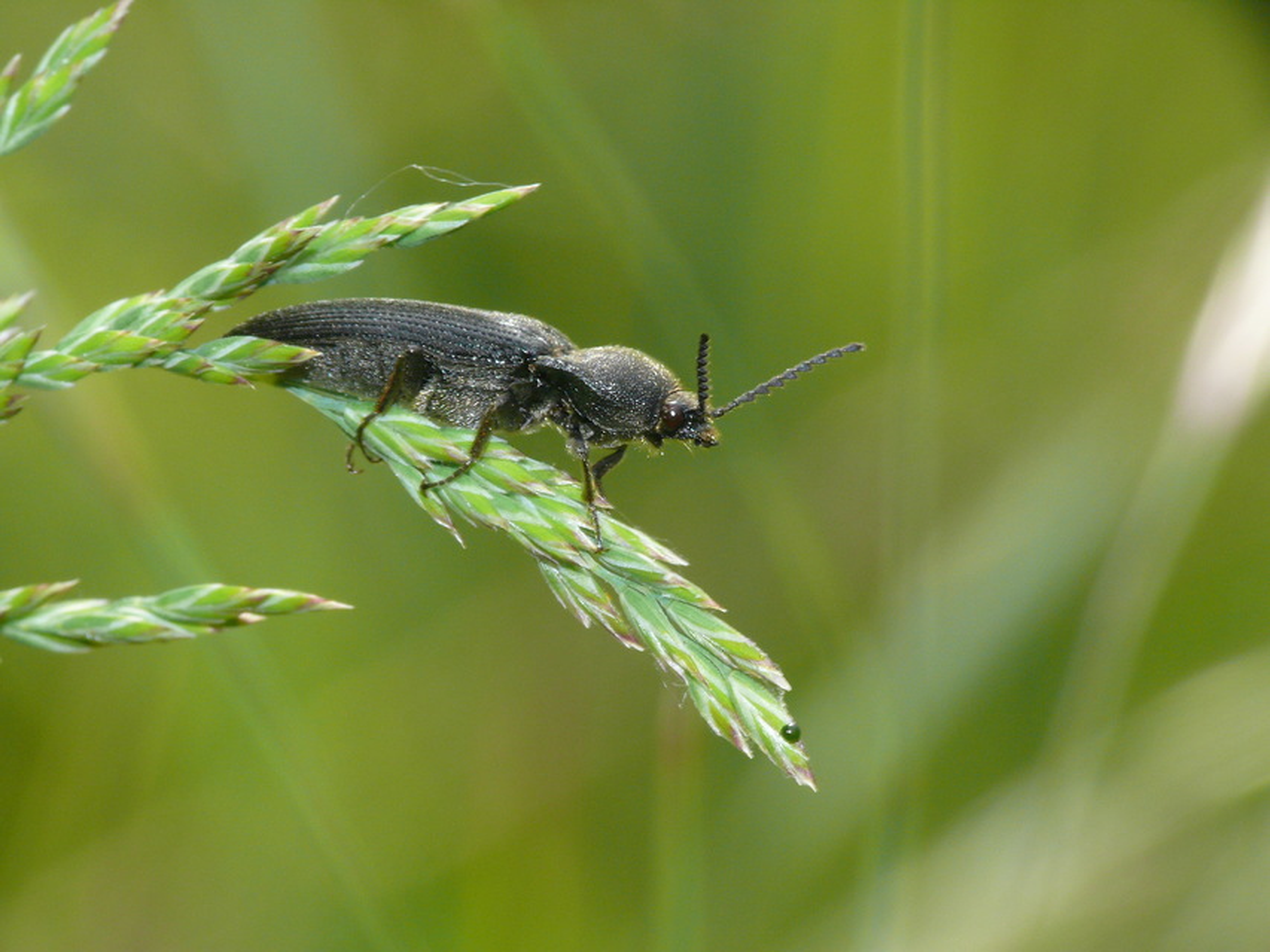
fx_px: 7375
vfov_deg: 7.4
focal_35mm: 201
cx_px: 635
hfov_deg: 9.8
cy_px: 476
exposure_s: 1/160
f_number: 11
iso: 200
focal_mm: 42.6
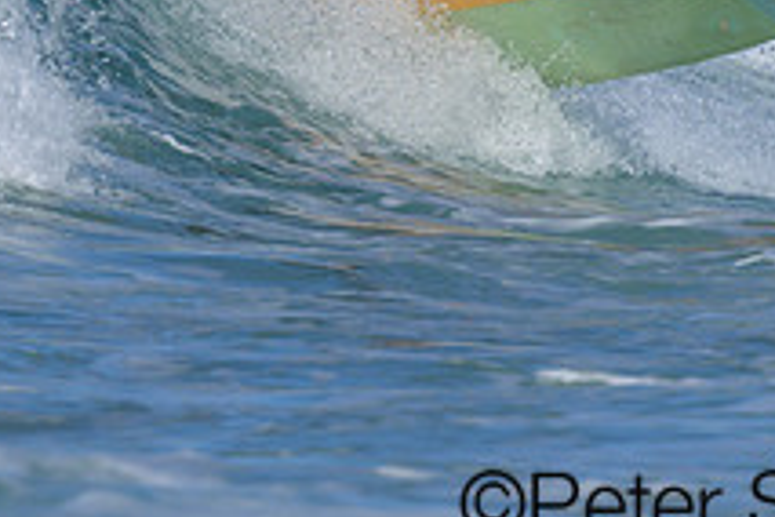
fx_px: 64126
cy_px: 3
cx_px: 538
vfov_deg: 0.5
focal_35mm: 2979
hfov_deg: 0.7
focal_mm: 800
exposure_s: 1/2000
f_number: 6.3
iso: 200
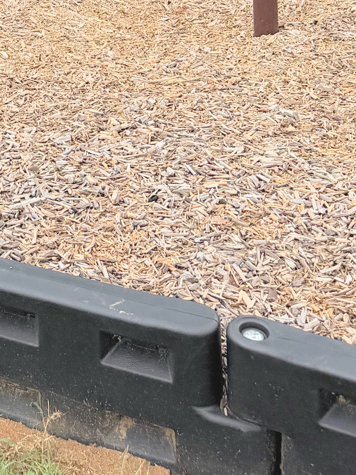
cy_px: -337
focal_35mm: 84
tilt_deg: +0.7
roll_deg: +1.3
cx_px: -31
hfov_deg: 17.0
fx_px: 1152
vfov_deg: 18.9
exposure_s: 1/2801
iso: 80
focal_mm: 6.76
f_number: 1.78
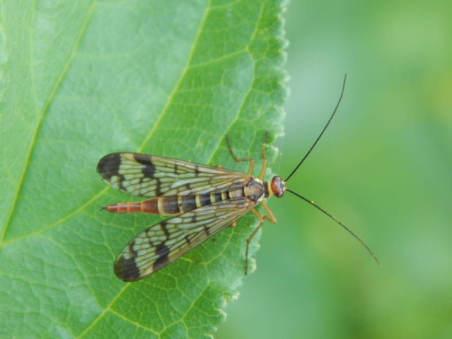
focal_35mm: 207
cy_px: 170
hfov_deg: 9.6
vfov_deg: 7.2
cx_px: 226
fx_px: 2703
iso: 125
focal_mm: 37.1
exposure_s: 1/40
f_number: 5.4
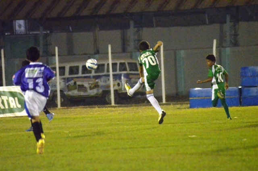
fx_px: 3219
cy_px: 86
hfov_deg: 4.6
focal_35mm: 450
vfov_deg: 3.0
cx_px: 129
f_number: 5.6
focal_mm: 300
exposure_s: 1/400
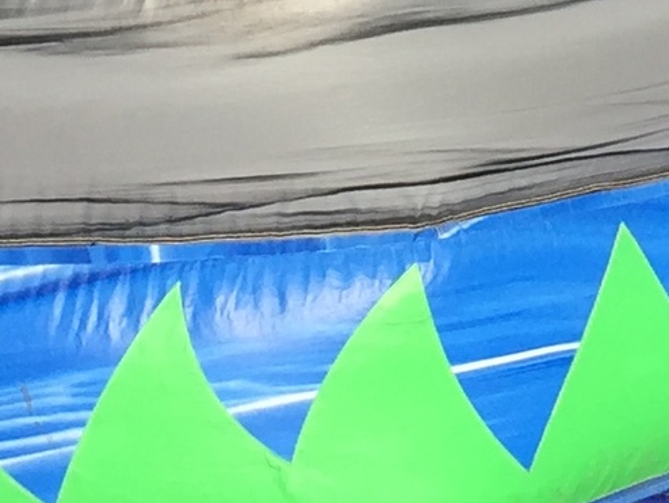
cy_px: -626
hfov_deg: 10.9
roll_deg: -0.1
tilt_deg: +1.2
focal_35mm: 176
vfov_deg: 7.9
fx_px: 3403
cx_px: 911
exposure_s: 1/2326
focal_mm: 4.15
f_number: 2.2
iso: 32
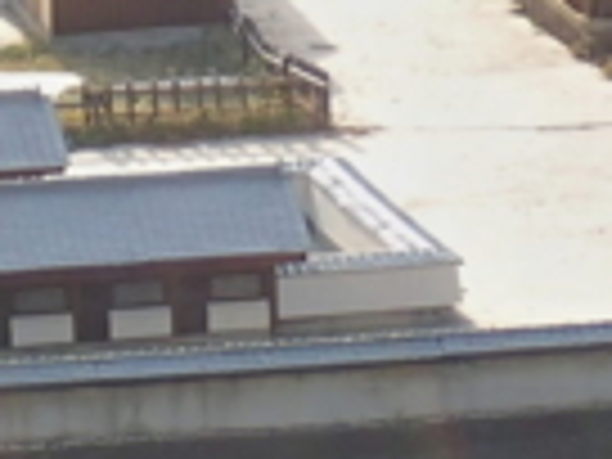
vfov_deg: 5.1
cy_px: -86
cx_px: 729
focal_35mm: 289
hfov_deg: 6.8
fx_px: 5109
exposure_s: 1/250
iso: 100
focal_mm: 8.99
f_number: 4.5
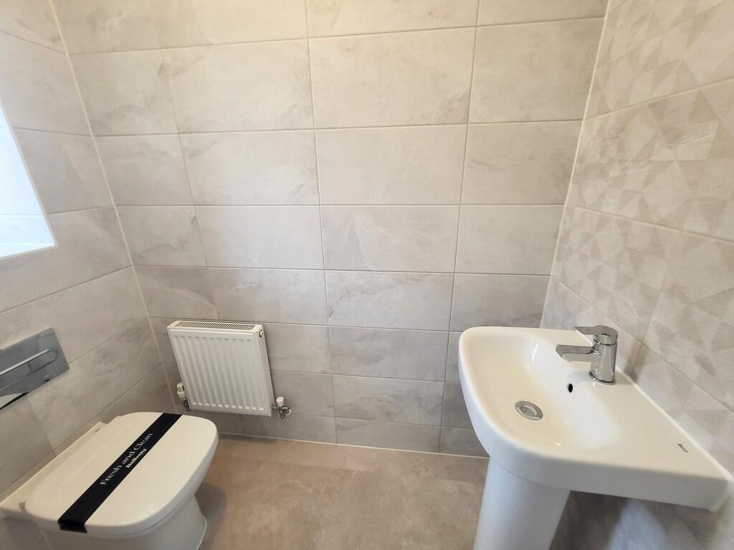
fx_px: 276
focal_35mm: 13
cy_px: 275
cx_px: 367
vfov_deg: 89.9
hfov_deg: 106.2
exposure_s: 1/50
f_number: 2.2
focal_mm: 1.74
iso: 125
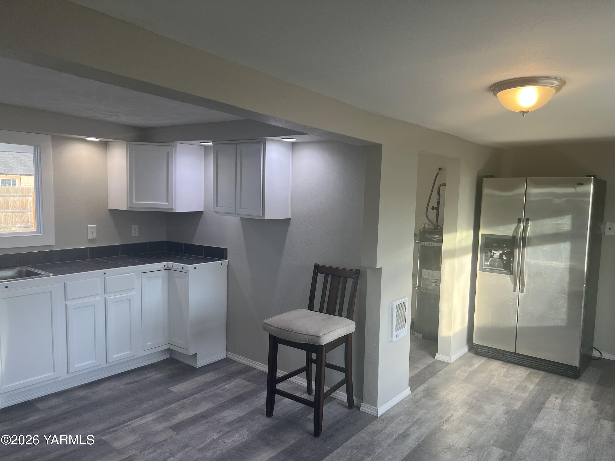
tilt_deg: -6.6
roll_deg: -1.5
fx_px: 462
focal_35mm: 26
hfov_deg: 67.3
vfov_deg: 53.1
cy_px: 230
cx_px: 308
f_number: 1.5
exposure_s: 1/147
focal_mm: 5.7
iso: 50
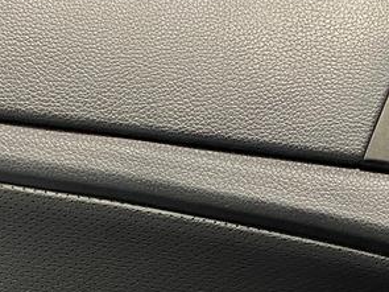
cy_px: 425
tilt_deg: -21.4
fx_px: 1269
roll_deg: +3.6
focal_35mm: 113
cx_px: 138
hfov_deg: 17.4
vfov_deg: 12.5
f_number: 1.8
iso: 320
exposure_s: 1/60
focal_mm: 4.25
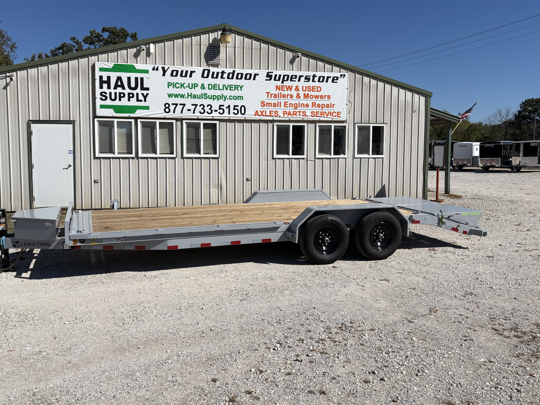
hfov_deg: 59.7
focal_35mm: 30
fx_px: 468
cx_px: 230
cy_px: 184
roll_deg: +0.4
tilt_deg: -4.4
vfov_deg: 46.7
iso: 50
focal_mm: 5.96
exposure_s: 1/7813
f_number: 1.6
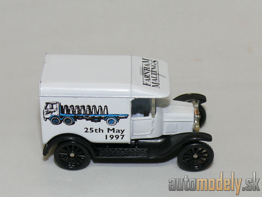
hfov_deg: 19.3
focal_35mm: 102
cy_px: 98
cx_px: 131
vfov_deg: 14.5
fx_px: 772
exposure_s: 1/30
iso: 100
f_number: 4
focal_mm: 13.3
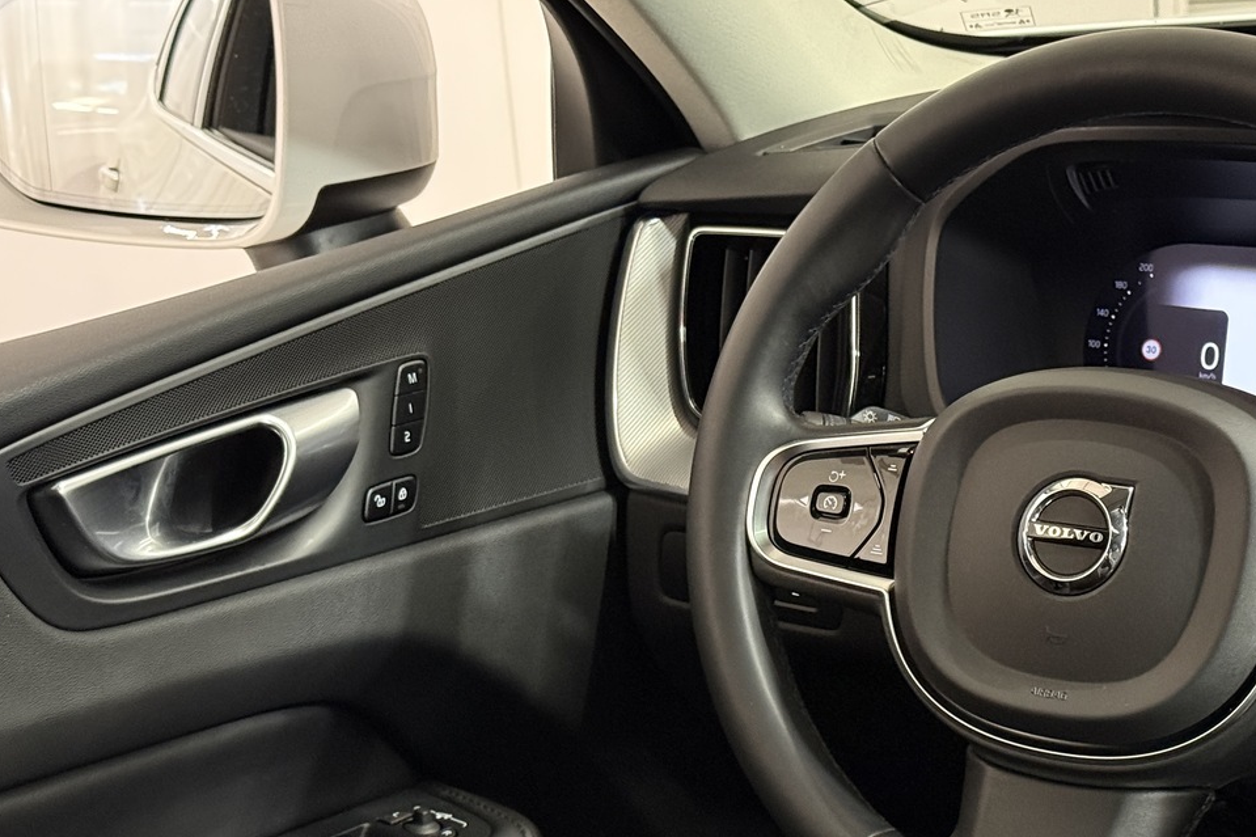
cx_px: 853
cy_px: 517
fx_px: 2616
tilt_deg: -18.3
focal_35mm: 75
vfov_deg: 18.2
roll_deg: +4.2
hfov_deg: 26.8
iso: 500
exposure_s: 1/39
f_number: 1.78
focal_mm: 6.76
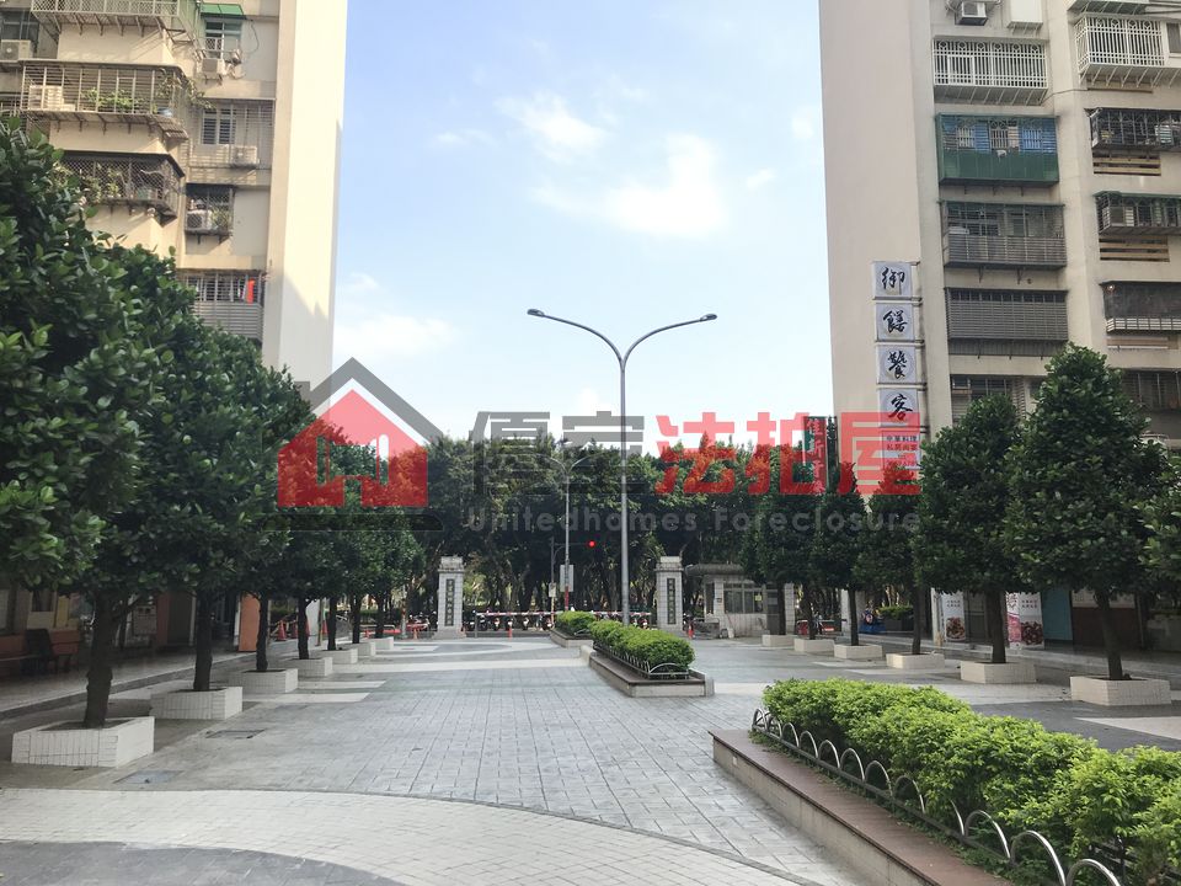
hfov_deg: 63.4
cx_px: 590
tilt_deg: +8.1
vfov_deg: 49.7
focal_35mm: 28
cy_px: 443
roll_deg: -0.5
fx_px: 955
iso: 20
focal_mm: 3.99
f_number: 1.8
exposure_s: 1/1126
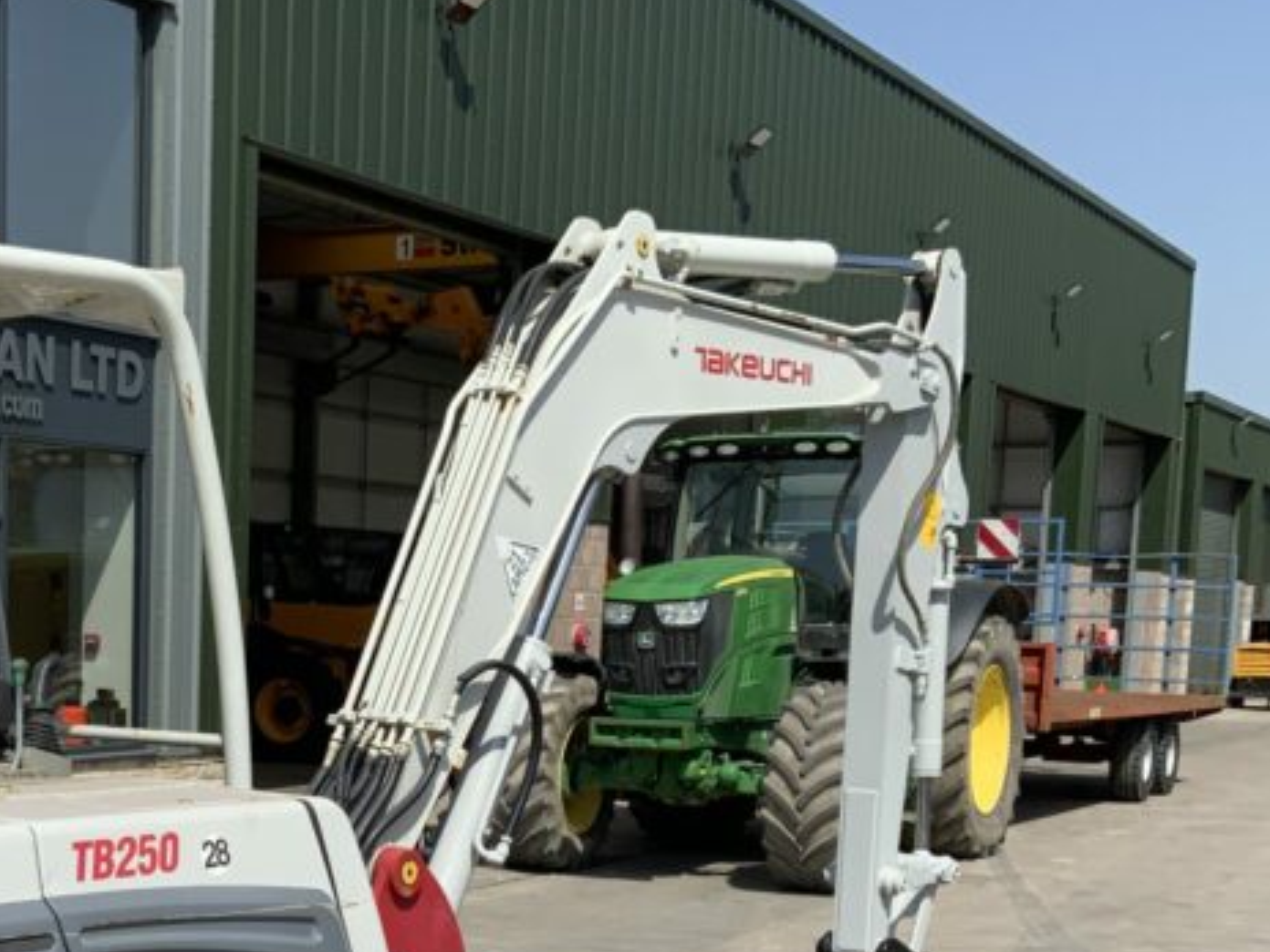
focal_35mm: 64
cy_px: 905
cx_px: 285
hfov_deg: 29.7
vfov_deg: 22.2
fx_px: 2348
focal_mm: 3
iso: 20
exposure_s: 1/2320
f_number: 1.8
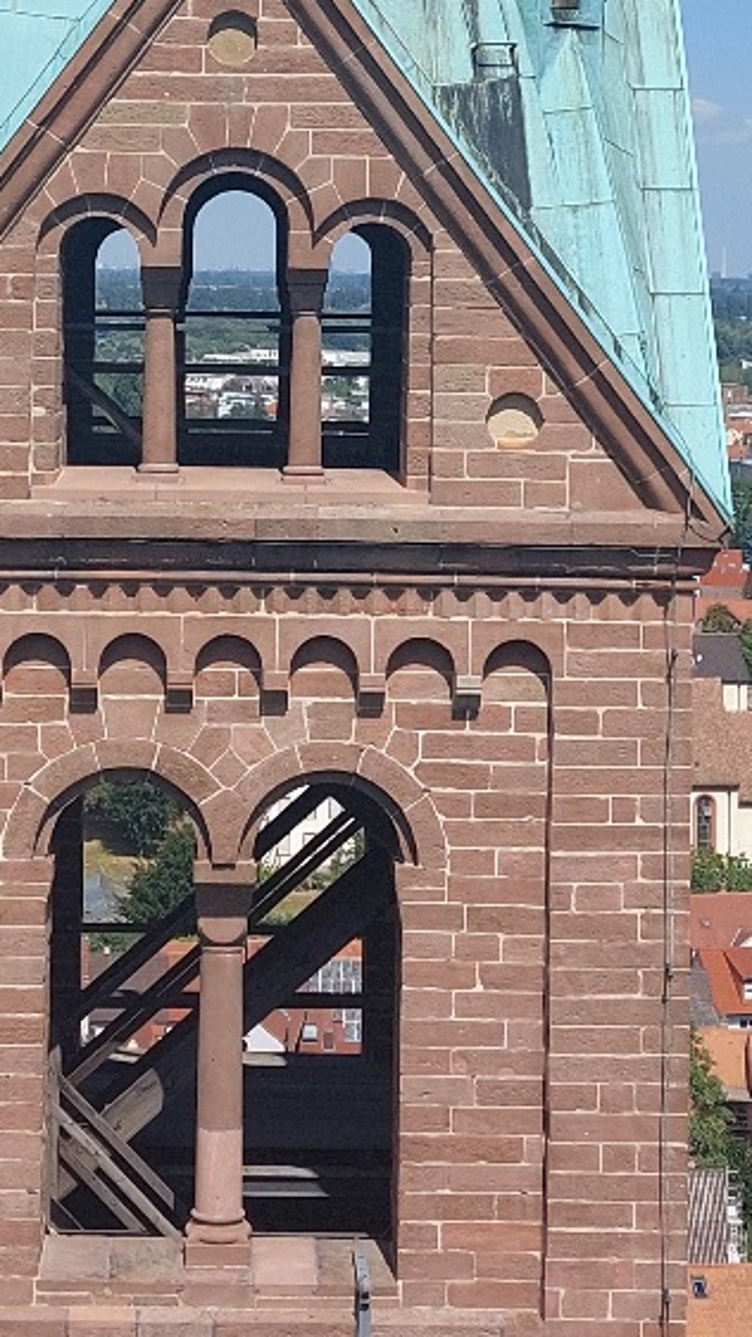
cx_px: 203
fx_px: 3050
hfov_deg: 14.0
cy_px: 234
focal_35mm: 86
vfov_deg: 24.3
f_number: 1.8
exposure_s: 1/1429
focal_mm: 5.23
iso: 25
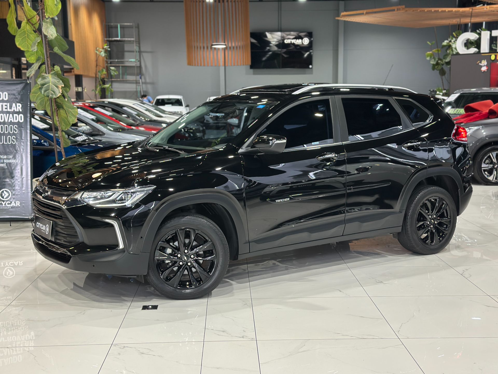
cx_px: 249
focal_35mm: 48
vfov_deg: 30.3
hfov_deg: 39.7
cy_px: 187
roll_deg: +0.3
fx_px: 691
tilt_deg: -7.8
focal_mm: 6.86
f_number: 1.78
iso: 160
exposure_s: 1/60
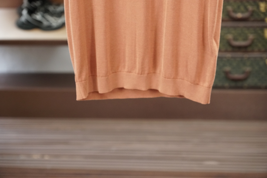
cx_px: 134
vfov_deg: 14.7
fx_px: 690
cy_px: 89
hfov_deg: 21.9
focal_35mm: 93
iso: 1600
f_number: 3.5
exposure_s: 1/125
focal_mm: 62
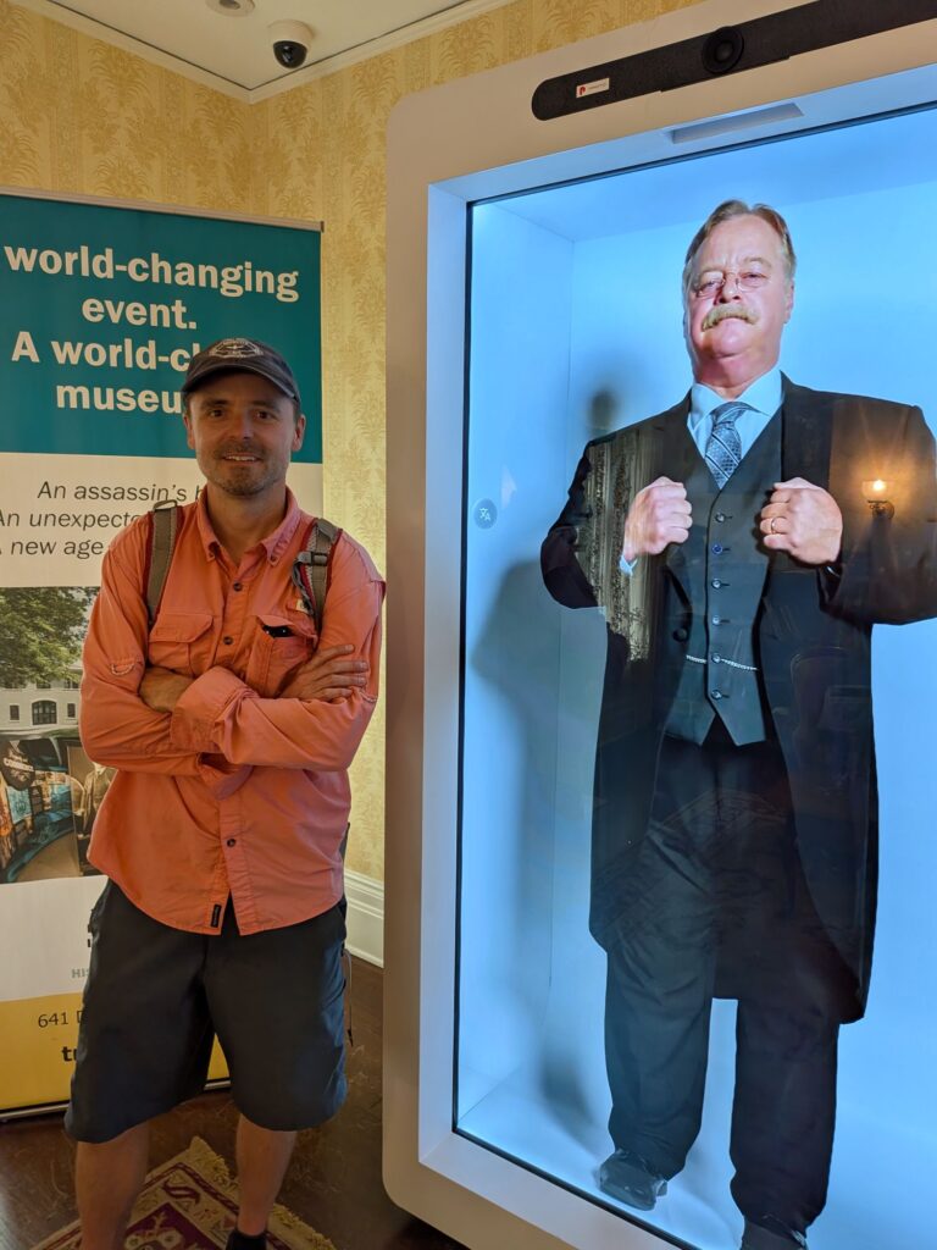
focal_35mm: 24
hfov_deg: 56.8
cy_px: 625
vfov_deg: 71.6
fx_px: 866
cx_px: 468
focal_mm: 4.53
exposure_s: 1/40
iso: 34
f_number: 1.7
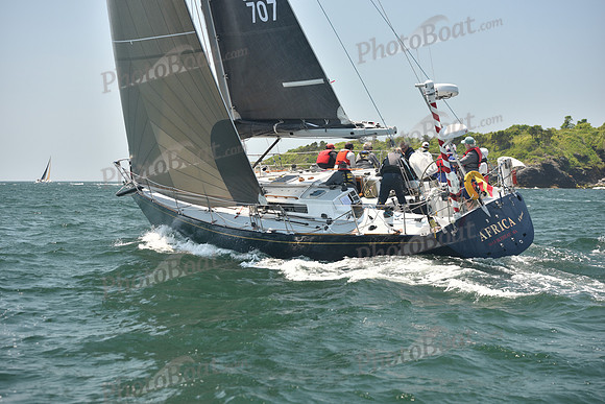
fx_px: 1177
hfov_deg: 28.8
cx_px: 302
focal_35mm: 70
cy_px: 202
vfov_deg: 19.5
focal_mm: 70
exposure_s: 1/640
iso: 250
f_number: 4.5
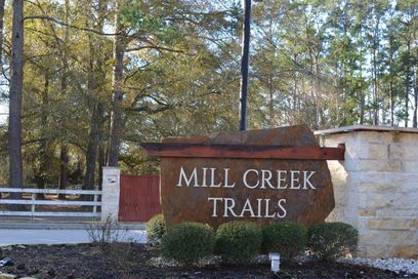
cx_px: 200
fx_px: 511
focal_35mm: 44
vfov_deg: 30.5
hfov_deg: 44.5
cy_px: 160
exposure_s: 1/125
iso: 200
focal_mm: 24
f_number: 5.6
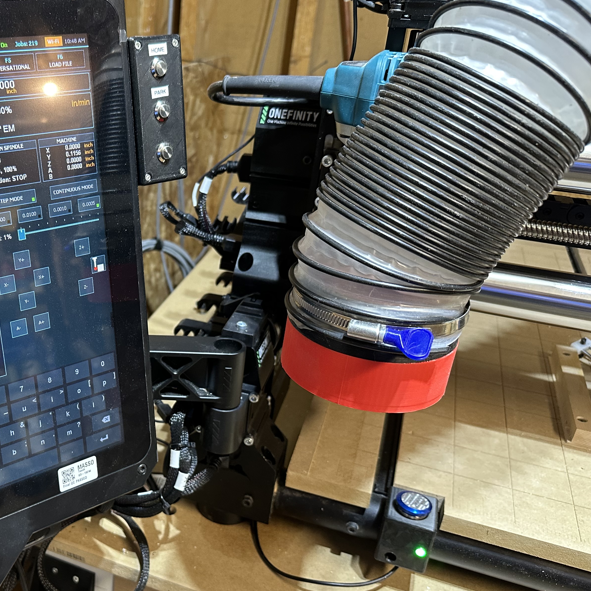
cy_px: 312
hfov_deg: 43.7
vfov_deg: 46.0
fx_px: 695
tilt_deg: -25.3
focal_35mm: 36
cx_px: 110
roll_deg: -2.1
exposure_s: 1/60
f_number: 1.78
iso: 320
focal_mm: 6.86
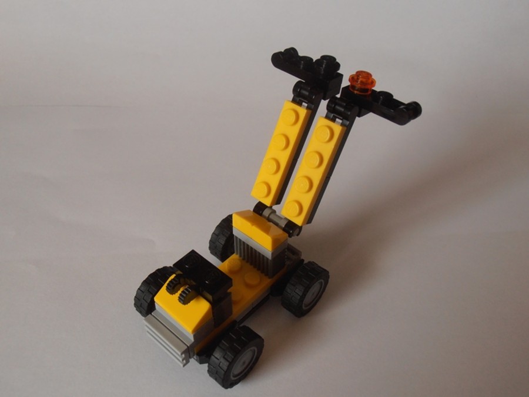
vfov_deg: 38.7
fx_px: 565
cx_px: 264
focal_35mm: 37
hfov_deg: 50.1
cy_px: 198
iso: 125
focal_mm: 6.61
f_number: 3.9
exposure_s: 1/40
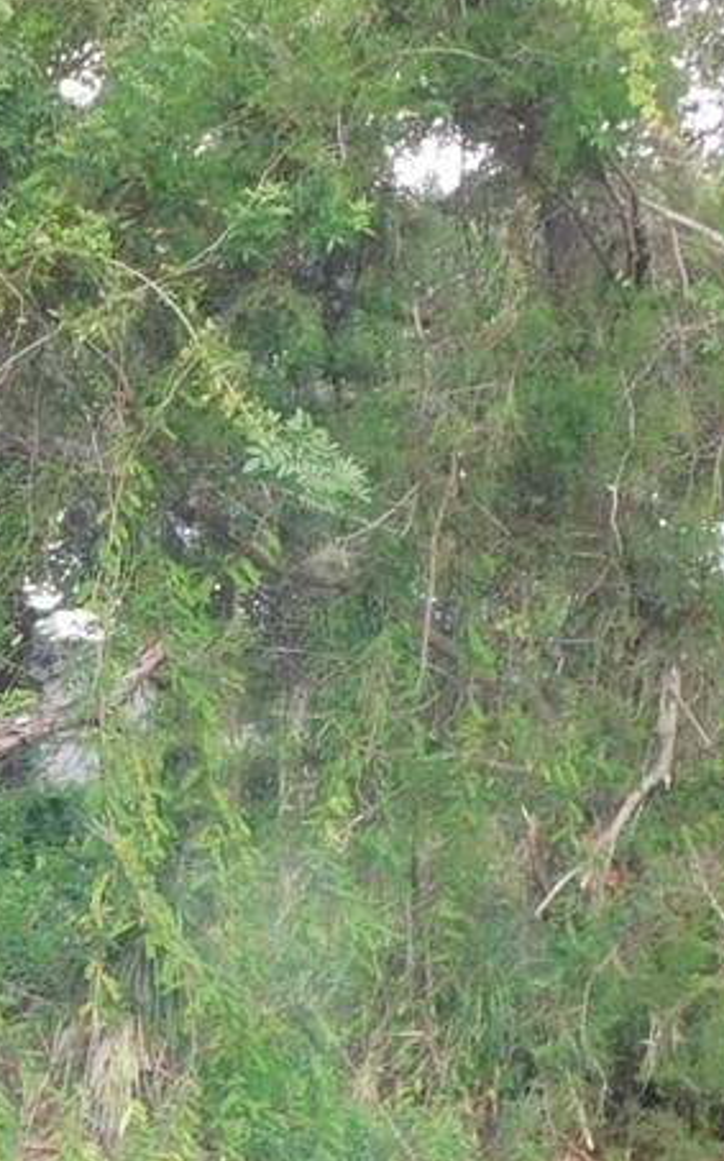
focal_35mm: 86
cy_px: 657
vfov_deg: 24.1
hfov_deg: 14.5
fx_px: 2720
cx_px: -223
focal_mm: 4
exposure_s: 1/30
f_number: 3
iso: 200
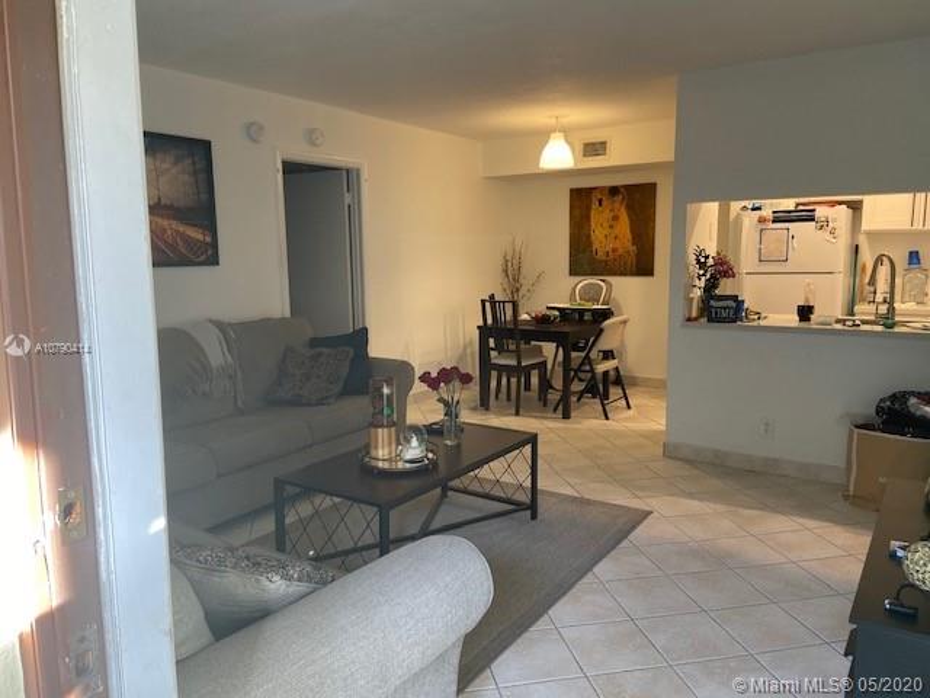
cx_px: 465
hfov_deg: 67.3
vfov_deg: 53.1
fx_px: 699
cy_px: 349
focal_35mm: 26
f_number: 1.8
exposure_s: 1/60
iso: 160
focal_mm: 4.25
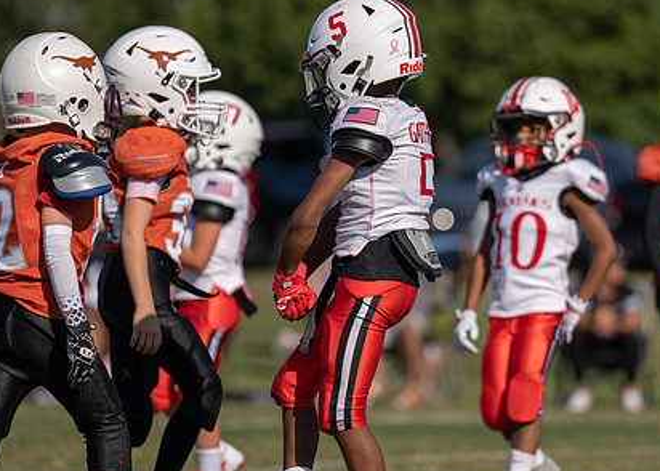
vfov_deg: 4.2
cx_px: 383
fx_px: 6427
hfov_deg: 5.9
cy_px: 238
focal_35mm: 343
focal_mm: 200
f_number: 2.8
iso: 125
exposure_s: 1/4000
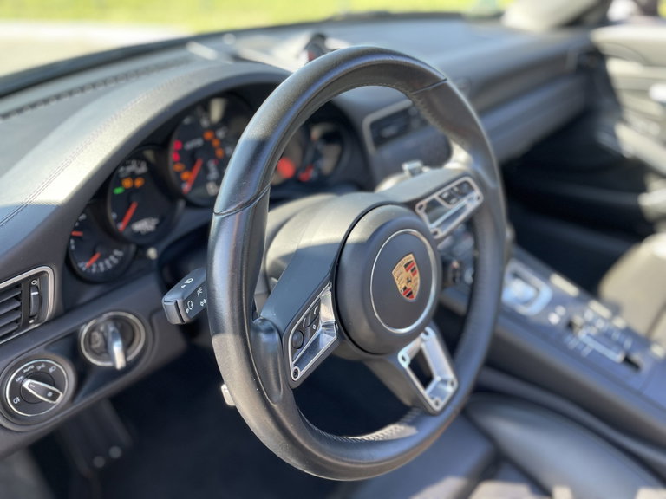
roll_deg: +2.3
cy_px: 250
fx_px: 500
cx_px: 333
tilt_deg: -28.7
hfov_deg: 67.3
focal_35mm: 26
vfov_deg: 53.1
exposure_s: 1/121
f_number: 1.6
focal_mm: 4.2
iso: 50
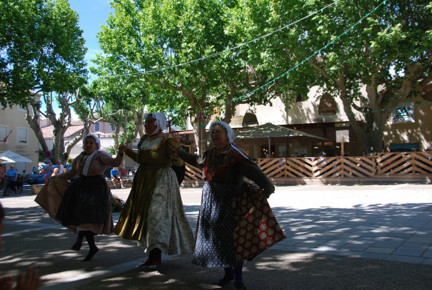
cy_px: 145
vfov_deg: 40.1
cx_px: 216
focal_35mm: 33
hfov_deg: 57.2
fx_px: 397
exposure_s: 1/160
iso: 100
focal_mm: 22
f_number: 6.3
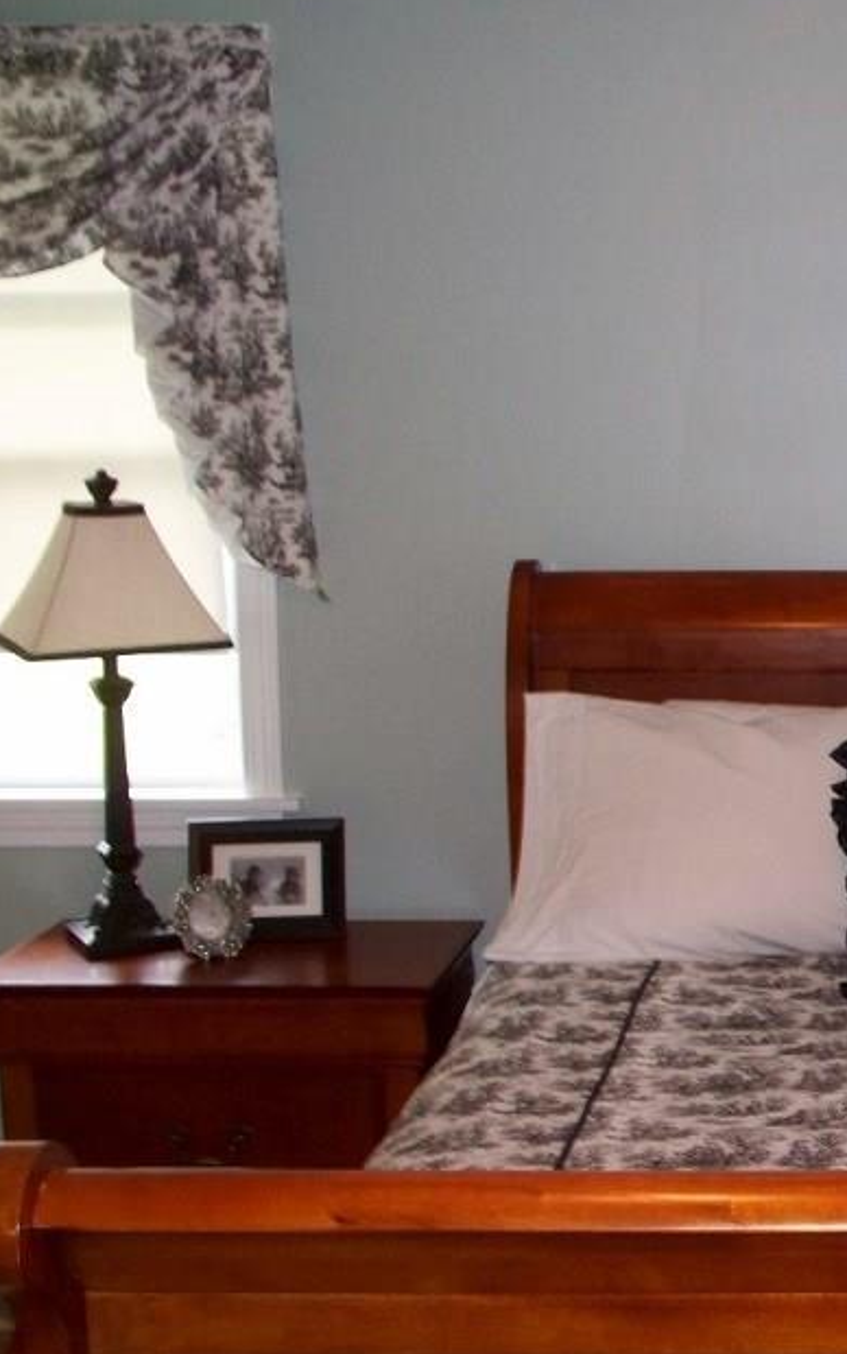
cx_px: 1063
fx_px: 2325
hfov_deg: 19.3
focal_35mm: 63
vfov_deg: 32.4
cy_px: 769
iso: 200
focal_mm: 7.54
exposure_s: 1/30
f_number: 2.8
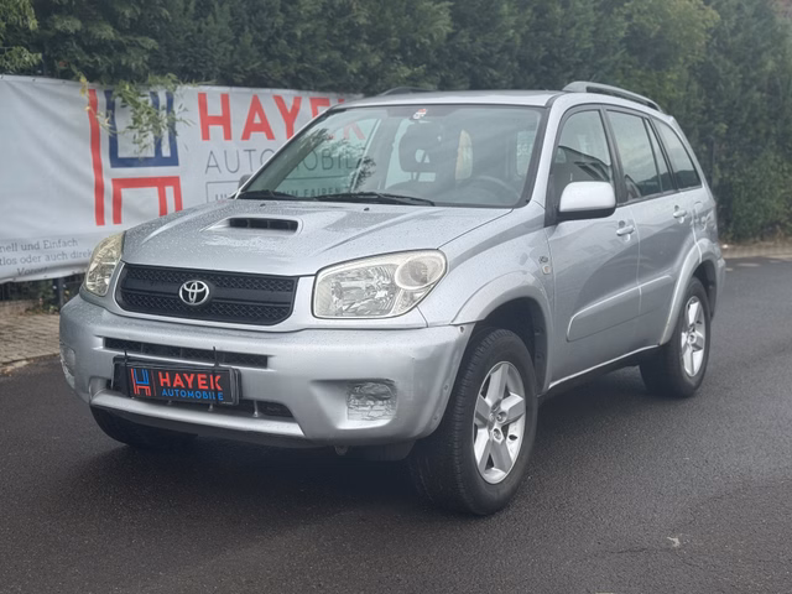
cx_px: 396
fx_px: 1098
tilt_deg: -8.6
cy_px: 297
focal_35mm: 48
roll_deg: +1.1
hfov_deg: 39.7
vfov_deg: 30.3
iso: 64
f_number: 1.78
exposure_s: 1/1114
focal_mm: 6.76
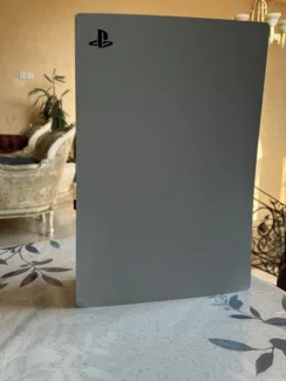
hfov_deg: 44.1
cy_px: 158
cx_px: 162
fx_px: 352
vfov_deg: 56.5
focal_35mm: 32
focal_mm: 5.7
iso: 40
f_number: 1.5
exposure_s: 1/121
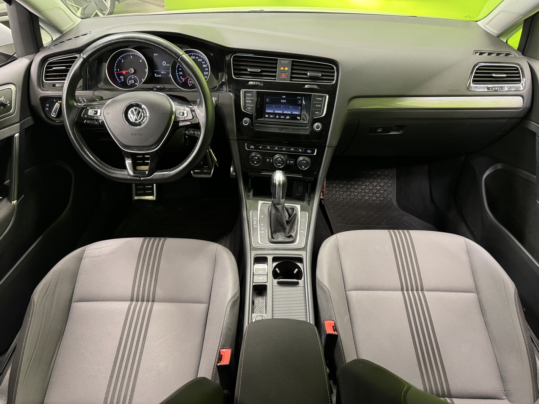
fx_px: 374
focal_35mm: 24
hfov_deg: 71.6
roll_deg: +0.0
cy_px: 202
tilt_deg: -37.0
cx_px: 270
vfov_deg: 56.8
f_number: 1.78
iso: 640
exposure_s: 1/33
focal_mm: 6.76
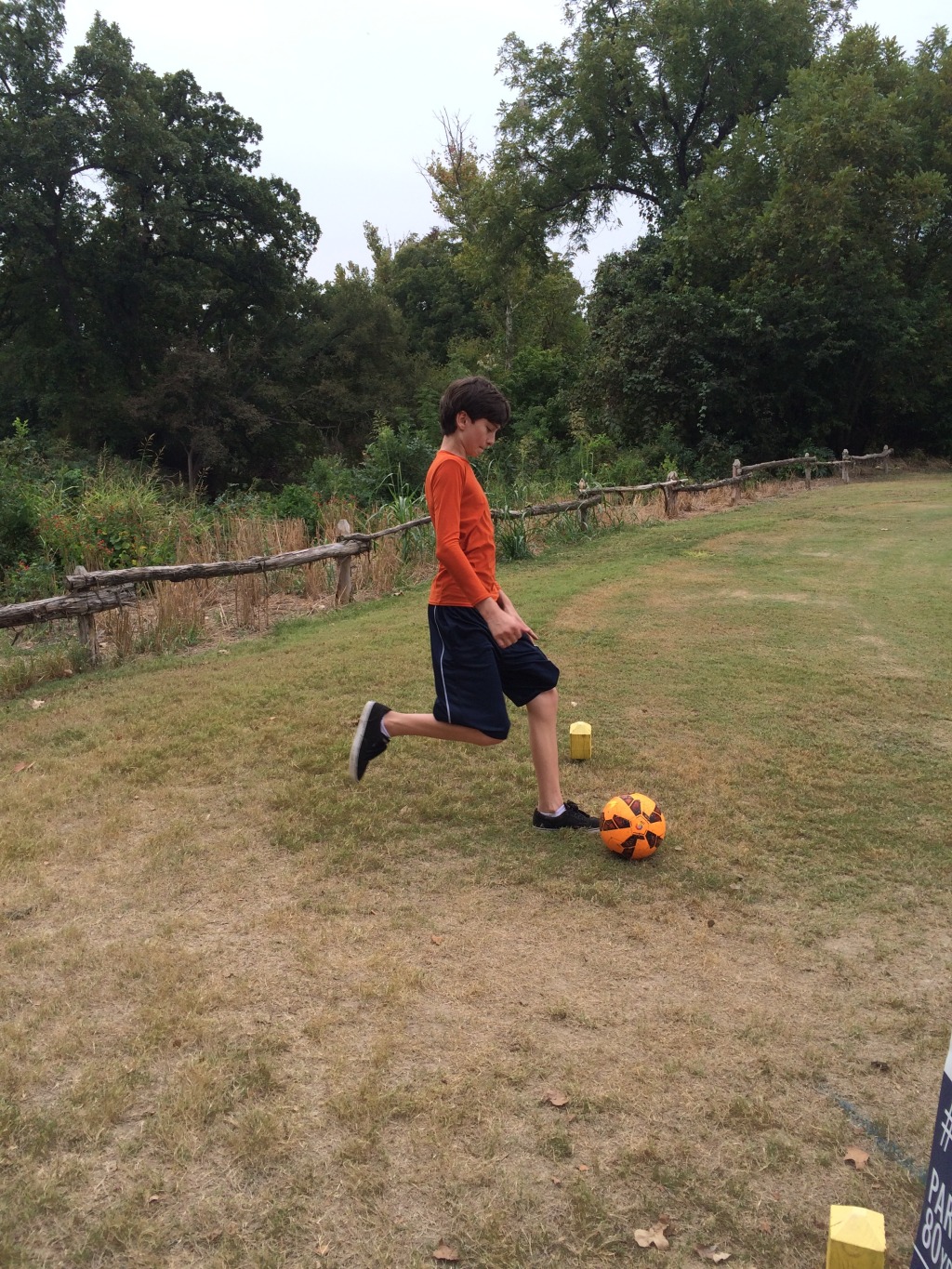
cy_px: 634
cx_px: 476
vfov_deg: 61.7
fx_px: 1063
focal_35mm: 29
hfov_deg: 48.2
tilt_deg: -11.0
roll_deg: +2.1
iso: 32
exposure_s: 1/855
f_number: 2.2
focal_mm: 4.15
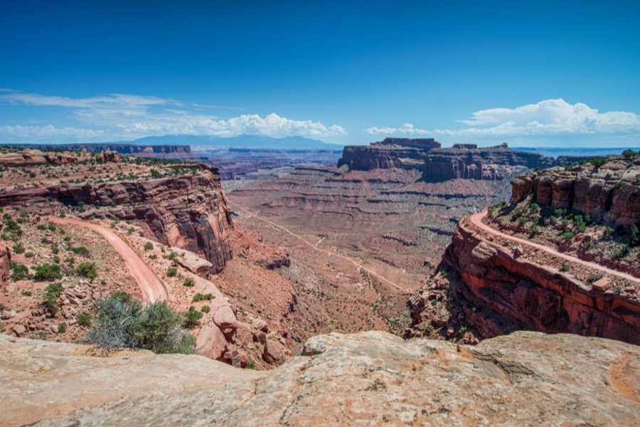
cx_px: 320
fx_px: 356
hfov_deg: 84.0
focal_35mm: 20
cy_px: 214
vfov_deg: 61.9
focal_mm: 20
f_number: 11
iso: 100
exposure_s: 1/80
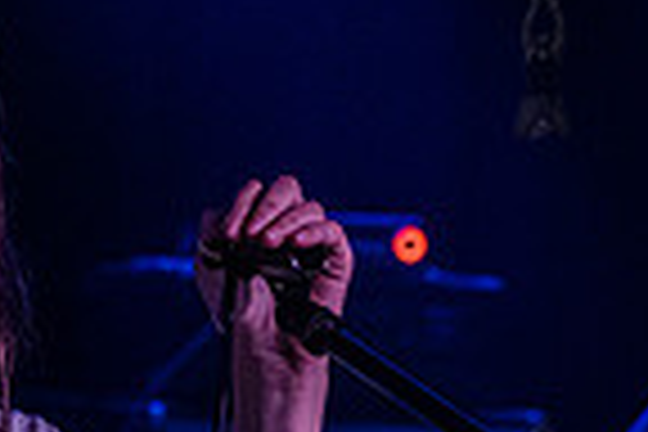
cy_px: 277
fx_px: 3906
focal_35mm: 217
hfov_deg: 9.4
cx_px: -40
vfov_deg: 6.3
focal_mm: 54
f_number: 3.2
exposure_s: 1/320
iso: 16000
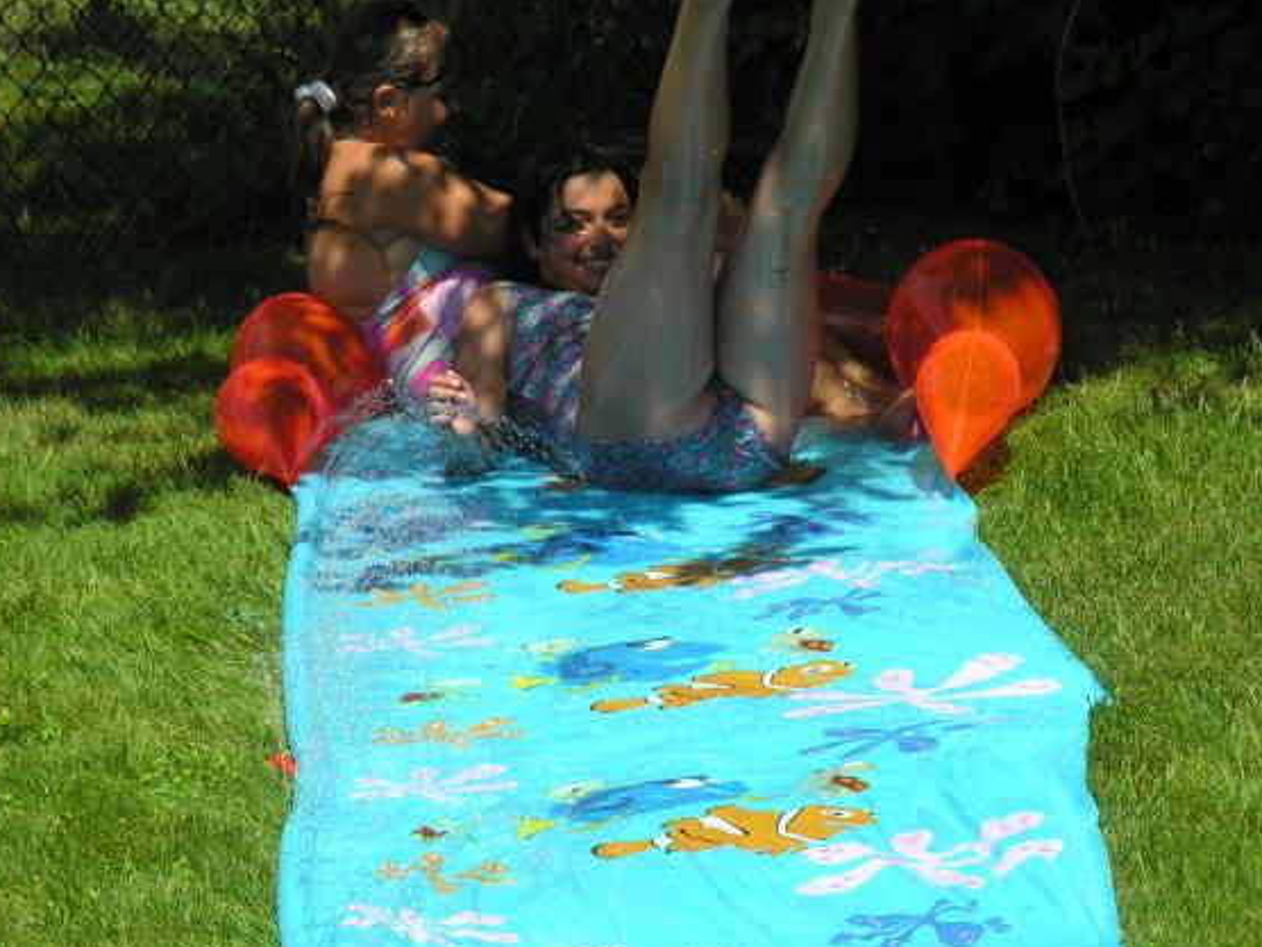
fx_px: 8057
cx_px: 590
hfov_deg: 9.0
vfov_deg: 6.7
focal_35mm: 221
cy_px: 434
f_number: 6.5
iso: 50
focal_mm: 49
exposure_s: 1/177
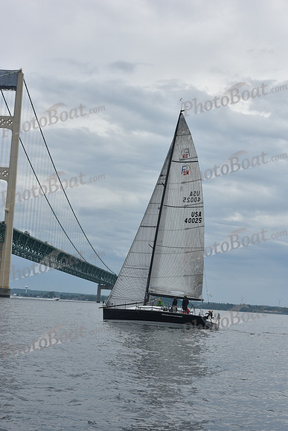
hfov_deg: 19.5
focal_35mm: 70
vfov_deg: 28.8
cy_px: 216
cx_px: 144
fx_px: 839
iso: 250
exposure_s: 1/800
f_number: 13
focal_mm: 70
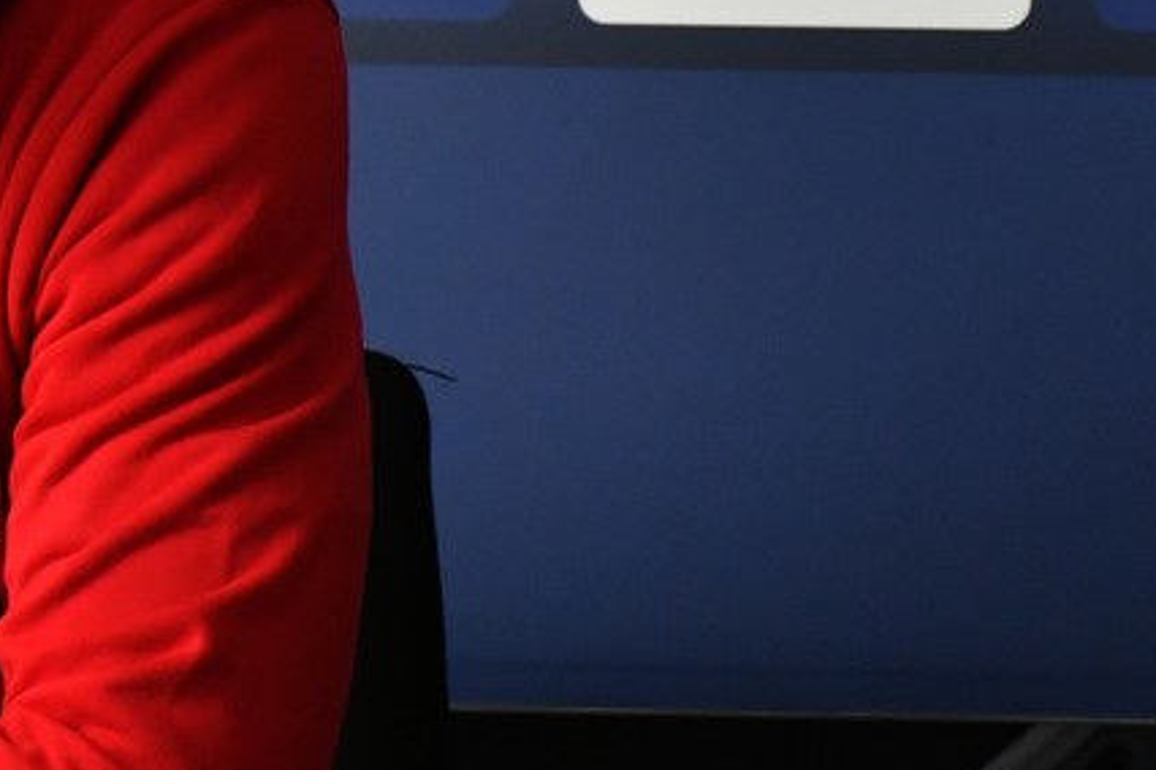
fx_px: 26229
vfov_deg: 1.7
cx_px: -345
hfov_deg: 2.5
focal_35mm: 817
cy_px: -476
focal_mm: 145
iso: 1600
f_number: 6.3
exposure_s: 1/60
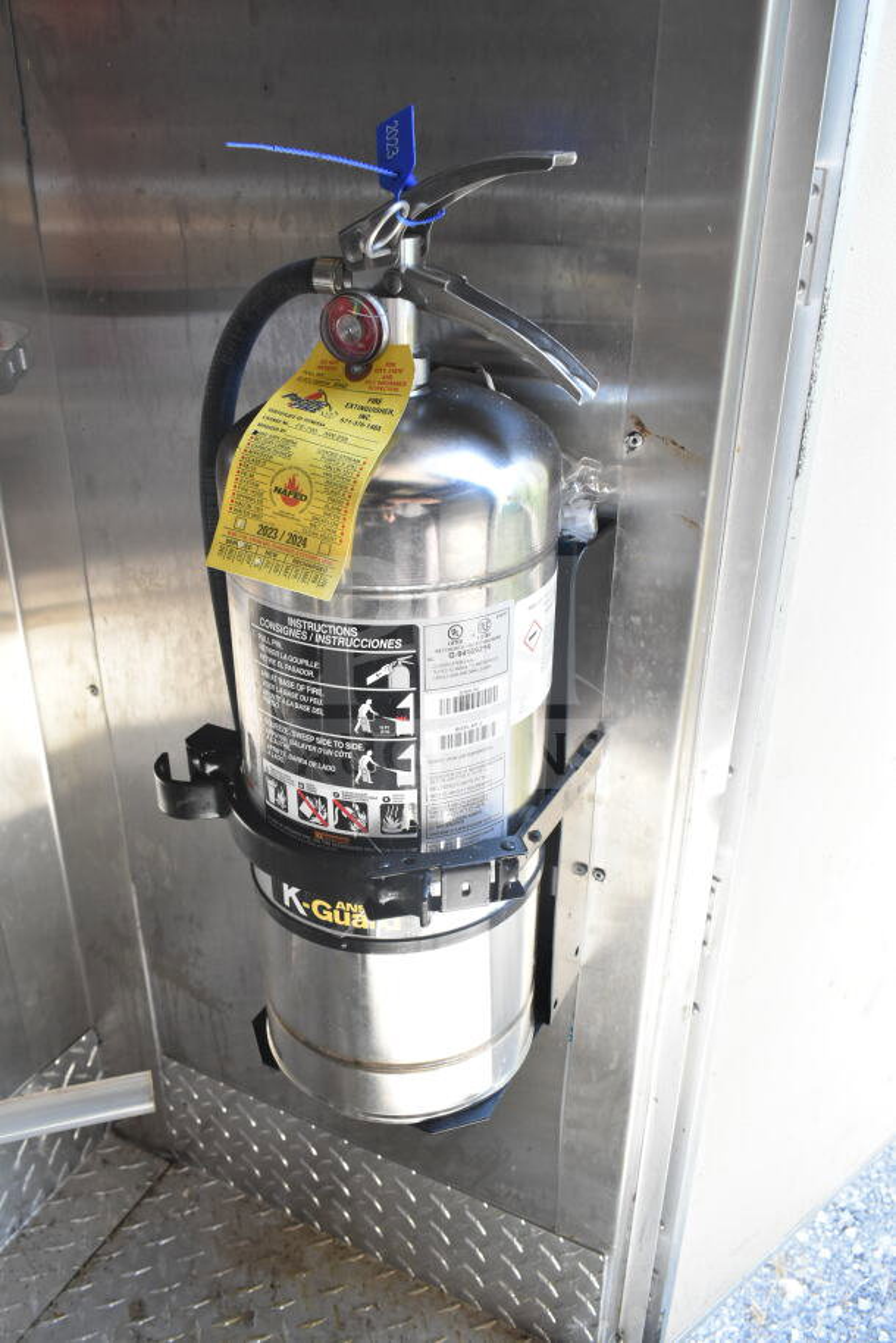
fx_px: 1119
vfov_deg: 61.9
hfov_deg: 43.6
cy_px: 672
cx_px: 448
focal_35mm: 30
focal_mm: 20
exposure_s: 1/200
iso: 1600
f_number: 7.1
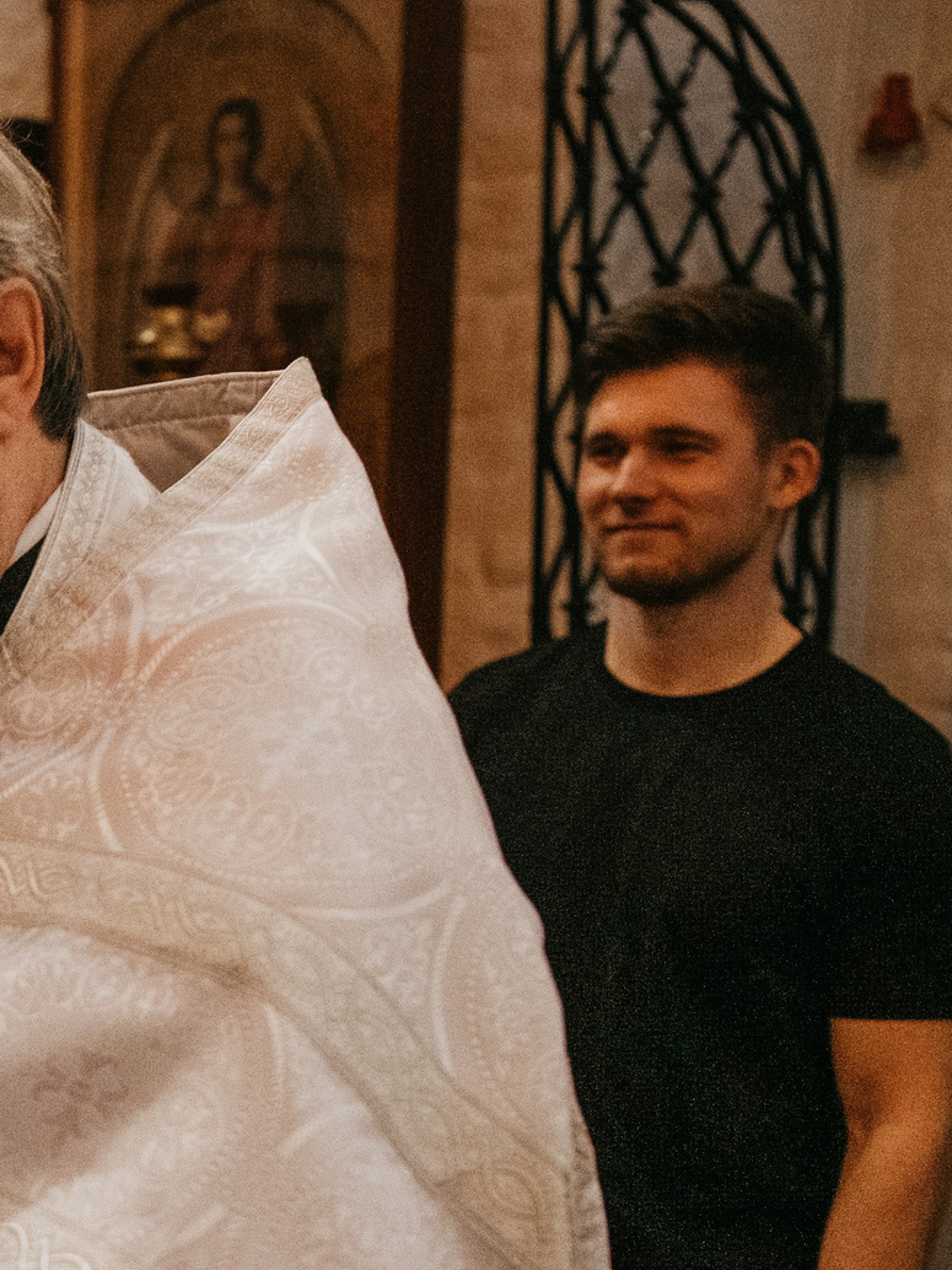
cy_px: 1038
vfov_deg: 27.5
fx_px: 2531
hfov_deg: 19.1
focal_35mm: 69
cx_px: -411
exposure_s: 1/250
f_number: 3.2
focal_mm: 27
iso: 2500
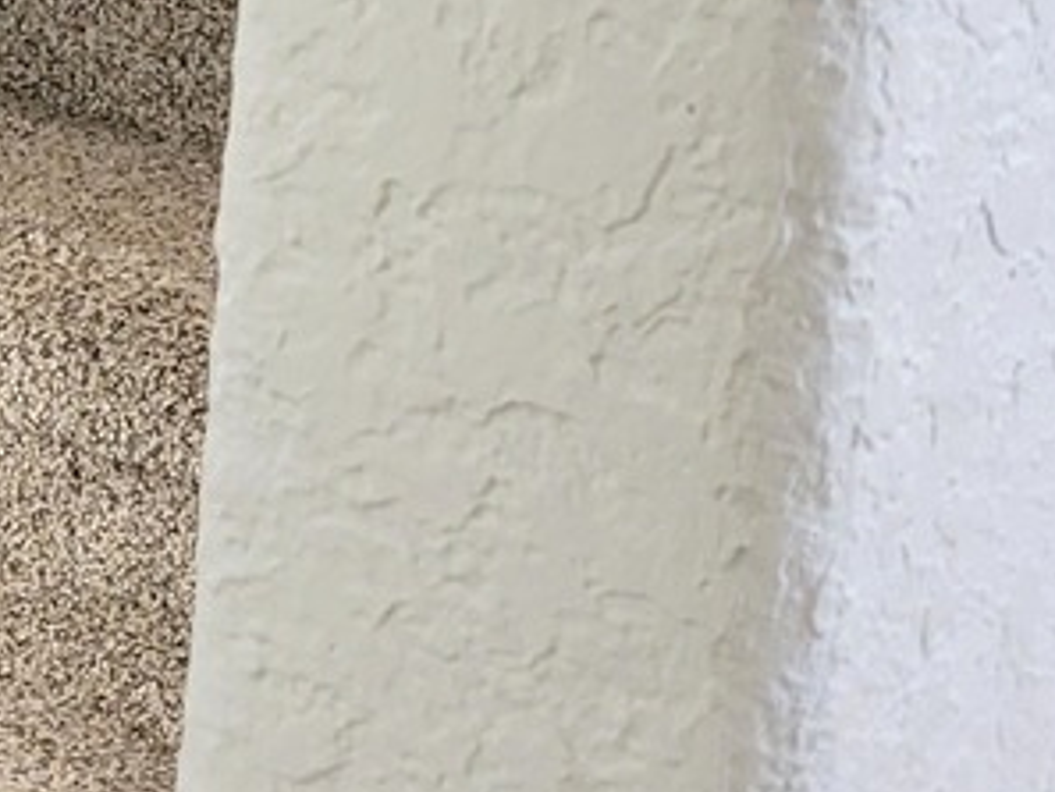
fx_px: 3842
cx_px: -1428
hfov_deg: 12.5
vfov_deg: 11.4
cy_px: -337
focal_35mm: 126
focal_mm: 5.4
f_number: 1.8
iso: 200
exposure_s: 1/60
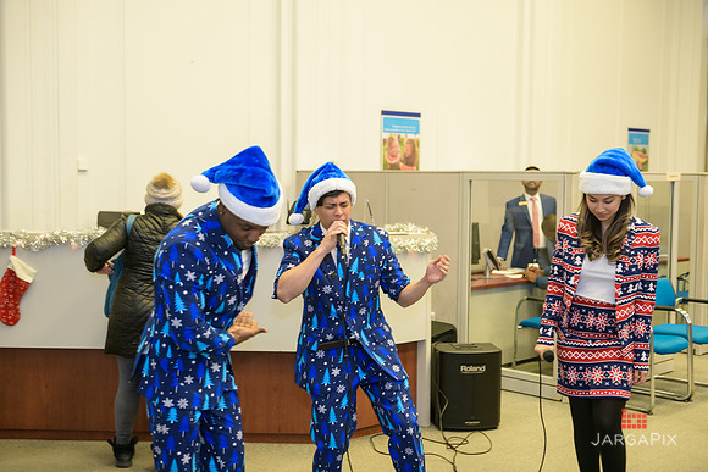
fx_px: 944
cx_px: 354
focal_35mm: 48
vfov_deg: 28.1
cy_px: 236
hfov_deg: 41.1
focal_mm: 48
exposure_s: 1/125
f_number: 3.2
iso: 1600
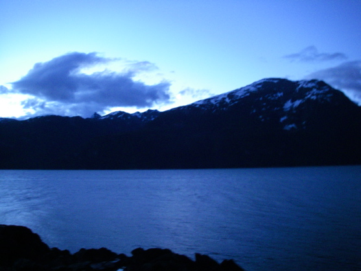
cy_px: 136
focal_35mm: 38
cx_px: 180
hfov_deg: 49.0
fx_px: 396
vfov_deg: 37.7
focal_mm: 6.3
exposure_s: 1/1.25
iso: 400
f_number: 3.3
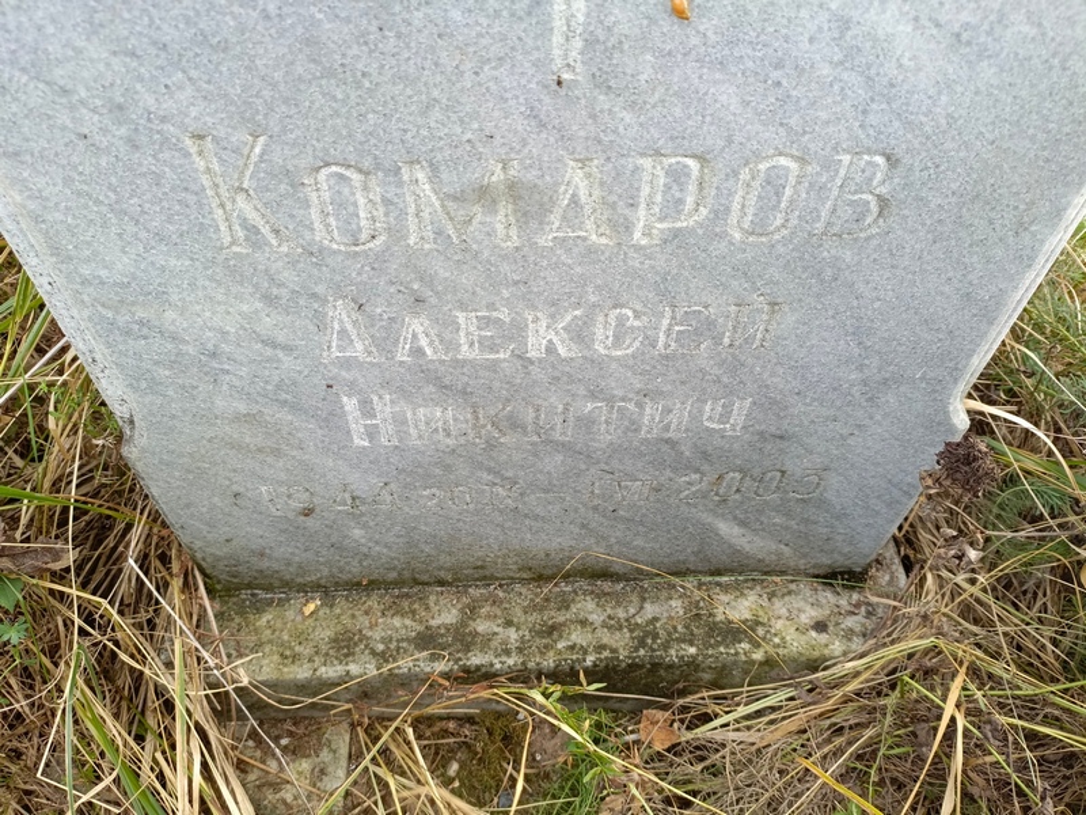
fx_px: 784
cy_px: 408
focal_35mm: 25
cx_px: 543
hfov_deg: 69.4
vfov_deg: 54.9
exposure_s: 1/114
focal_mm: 4.76
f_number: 1.69
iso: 112
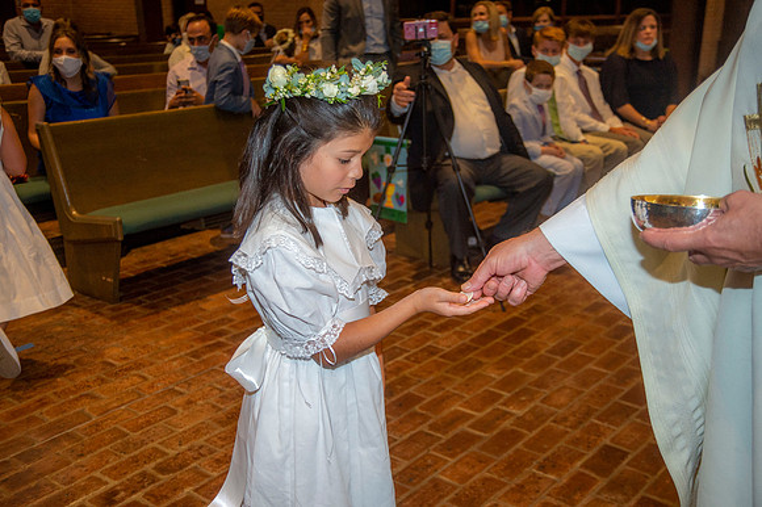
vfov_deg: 31.9
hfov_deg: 46.4
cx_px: 381
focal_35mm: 42
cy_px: 254
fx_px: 888
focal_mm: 42
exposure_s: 1/200
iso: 1600
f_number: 5.6
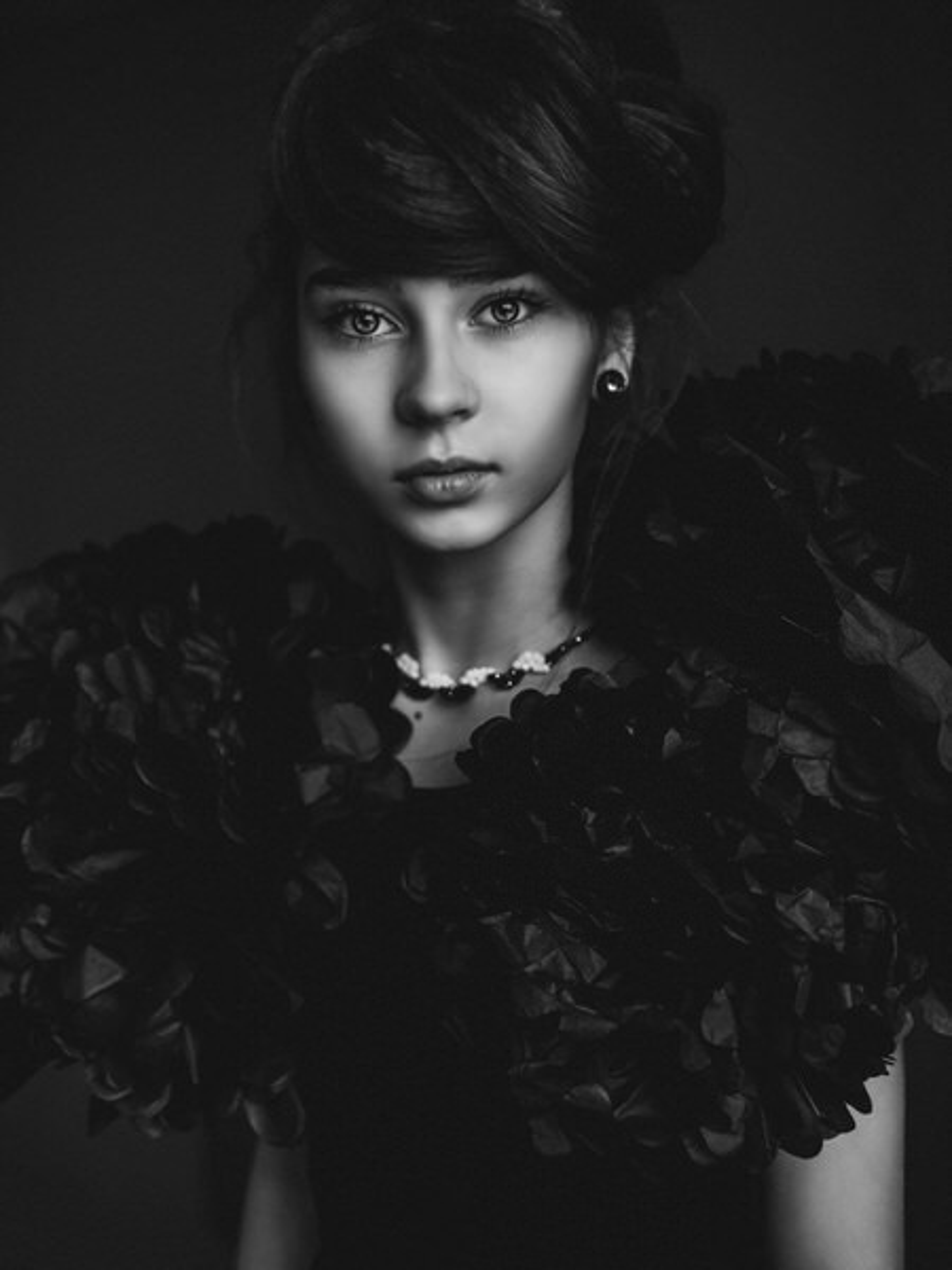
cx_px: 476
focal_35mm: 50
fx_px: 1833
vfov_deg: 38.2
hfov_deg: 29.1
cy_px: 635
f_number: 1.2
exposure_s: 1/160
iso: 100
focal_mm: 25
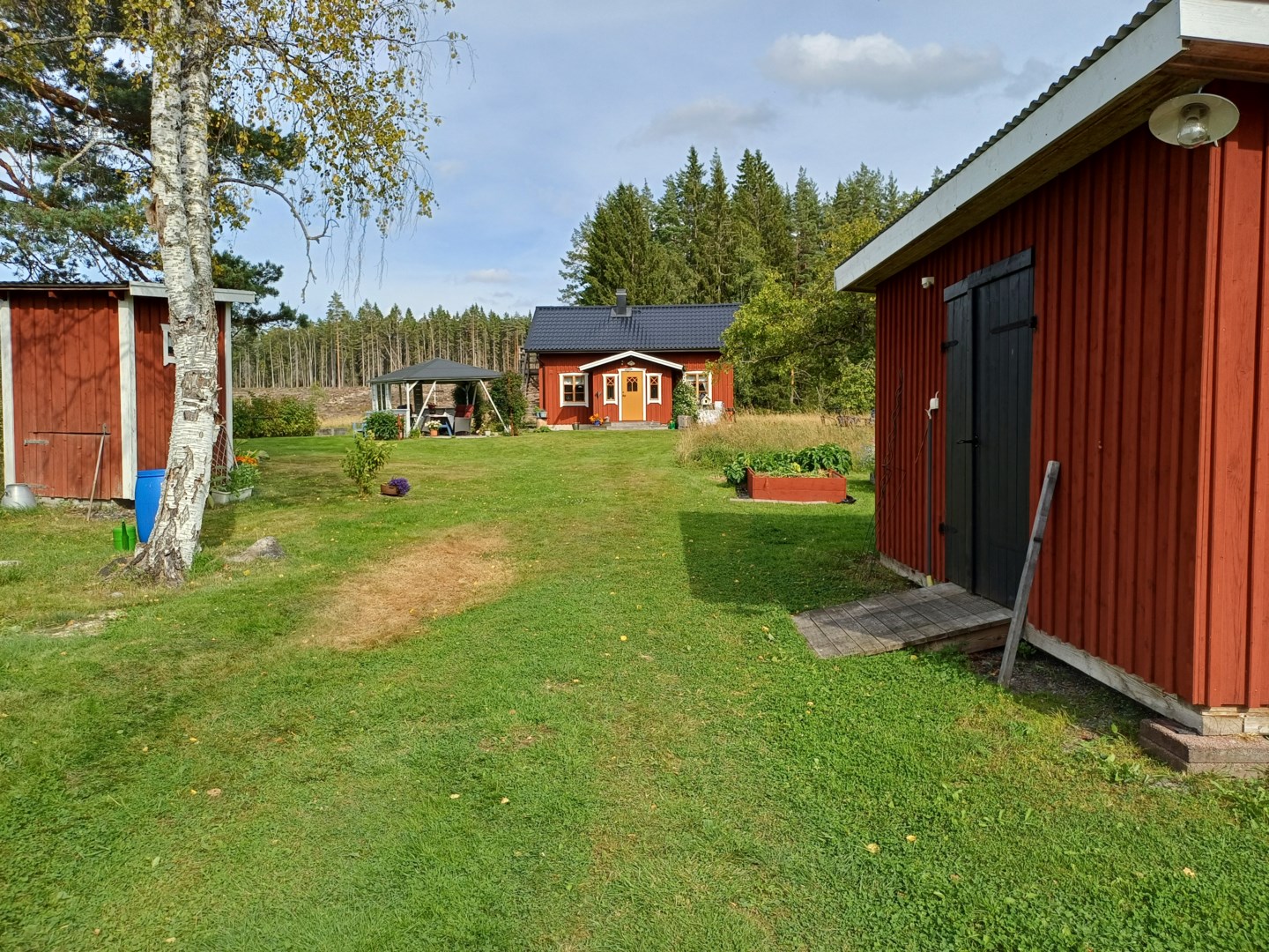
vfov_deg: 54.9
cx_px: 634
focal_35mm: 25
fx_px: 916
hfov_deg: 69.4
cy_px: 476
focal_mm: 4.65
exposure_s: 1/837
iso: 50
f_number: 1.8
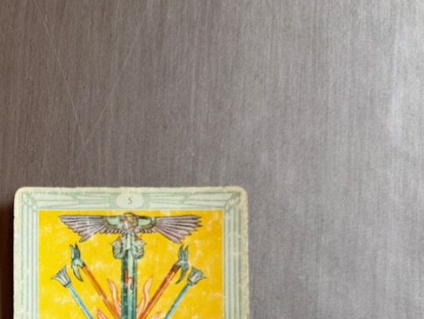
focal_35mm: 59
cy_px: 355
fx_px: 723
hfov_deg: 30.1
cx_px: -11
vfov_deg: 23.3
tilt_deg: -86.1
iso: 250
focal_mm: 6.93
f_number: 1.48
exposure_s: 1/60
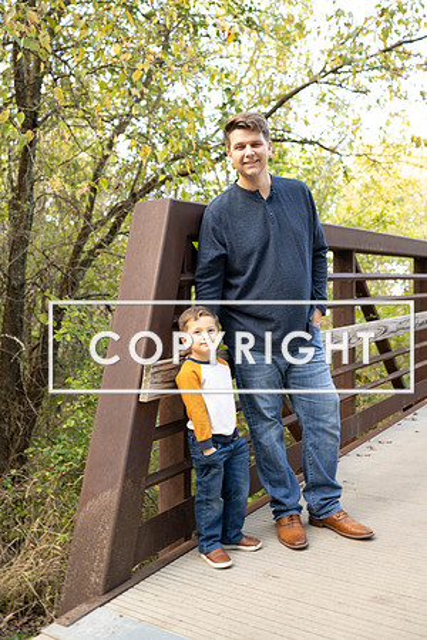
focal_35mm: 35
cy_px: 320
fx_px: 623
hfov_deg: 37.9
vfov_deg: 54.4
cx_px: 214
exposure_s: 1/125
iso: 160
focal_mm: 35
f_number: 2.8
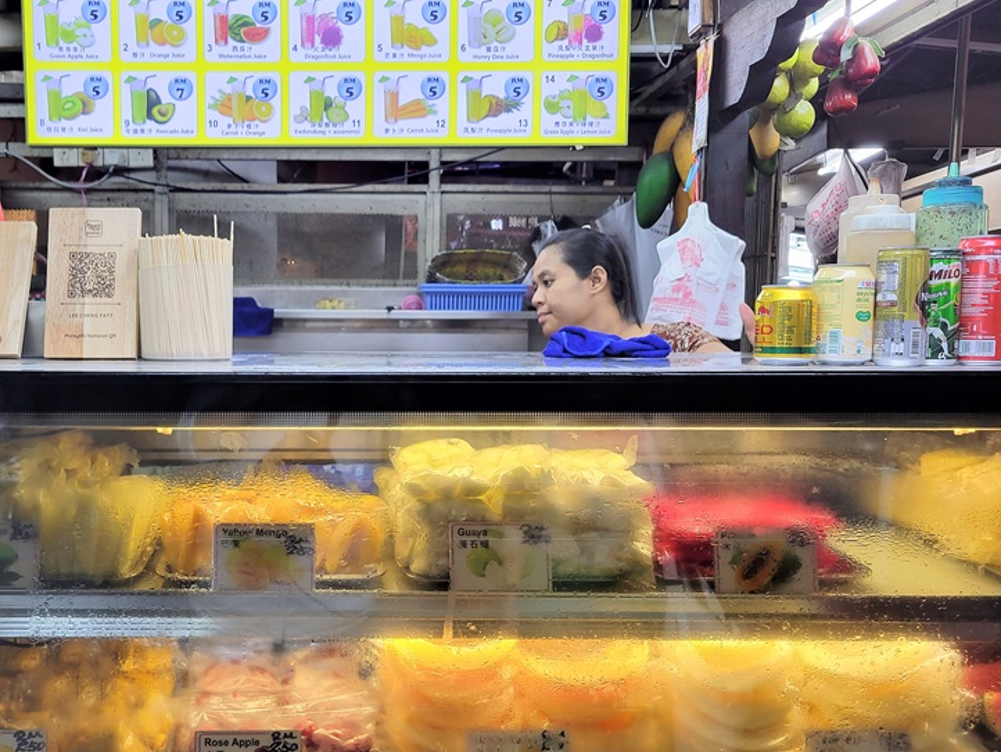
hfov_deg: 50.4
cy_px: 411
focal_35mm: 36
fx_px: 1041
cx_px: 336
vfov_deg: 39.6
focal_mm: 5.4
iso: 80
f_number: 1.8
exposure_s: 1/120
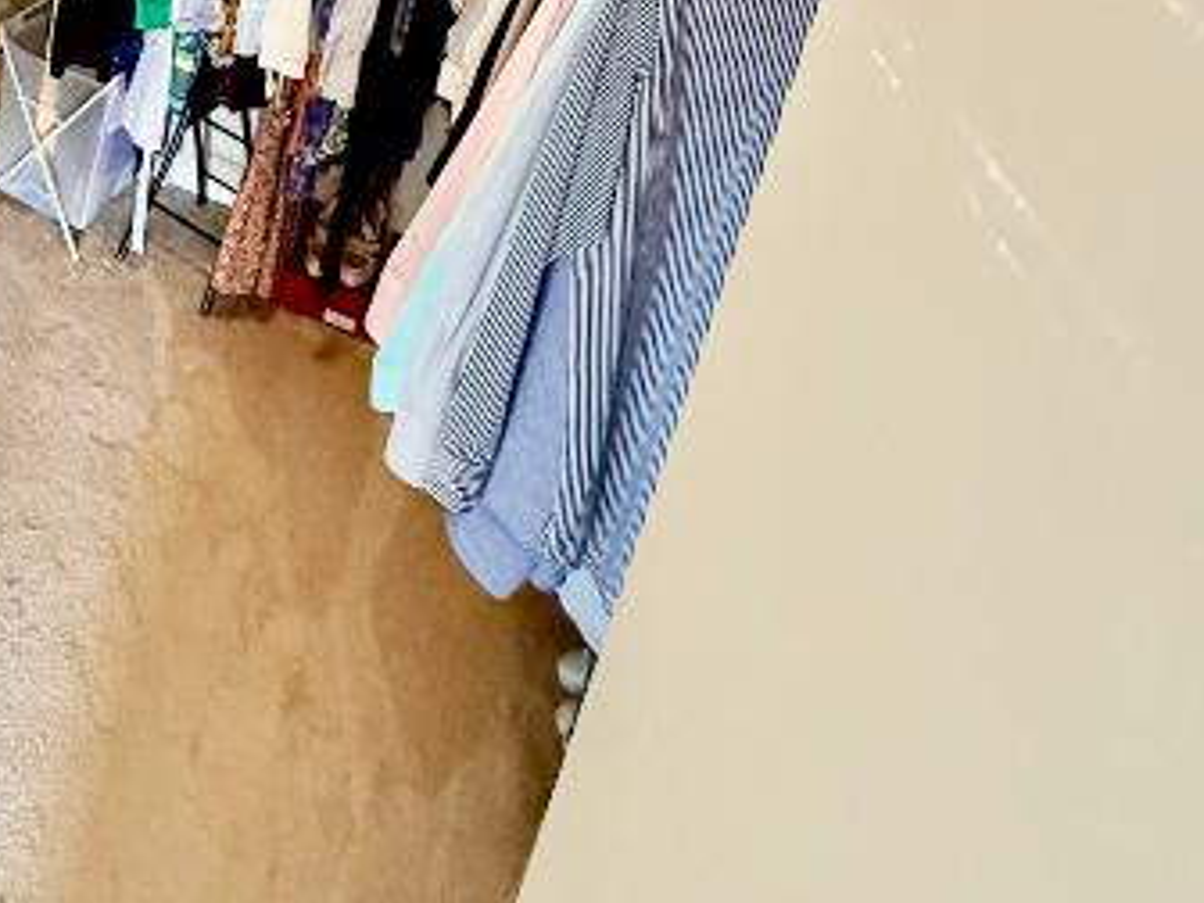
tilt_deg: -14.2
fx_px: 1113
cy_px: -265
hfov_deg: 53.0
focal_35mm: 32
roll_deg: -12.0
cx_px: 236
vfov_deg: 33.0
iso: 640
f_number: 2.2
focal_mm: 2.22
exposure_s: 1/60
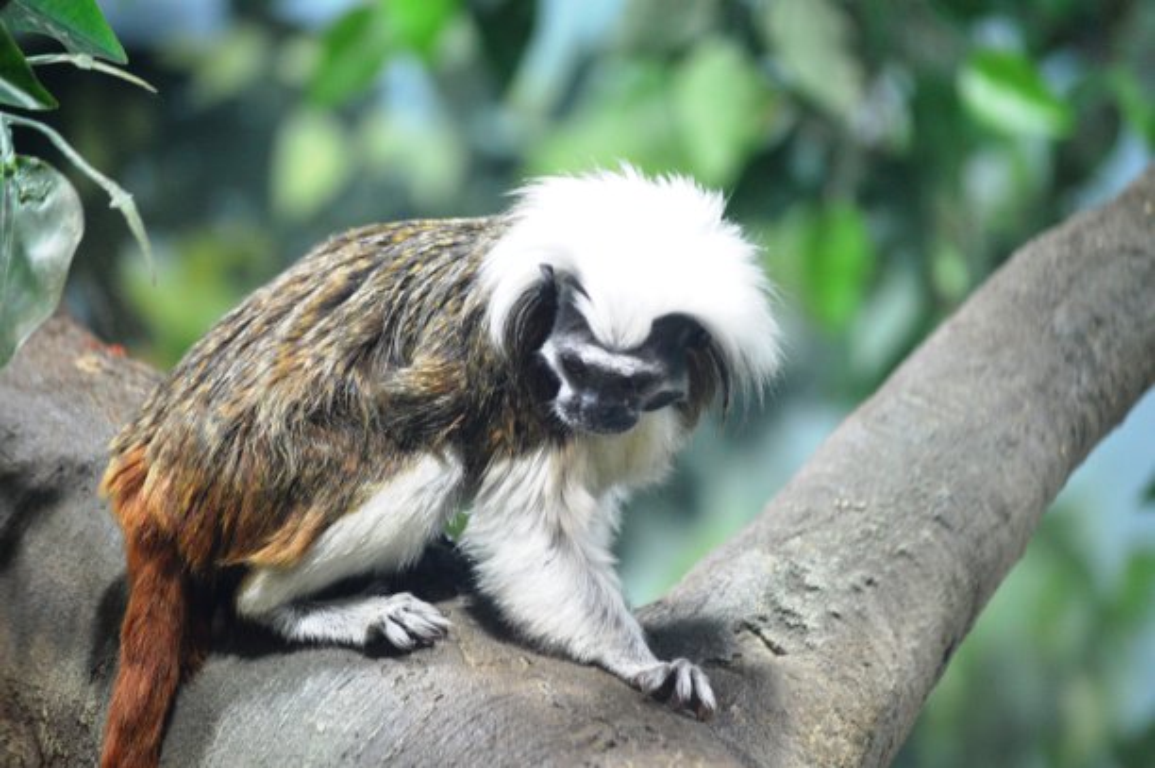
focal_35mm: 202
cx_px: 578
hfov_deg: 10.2
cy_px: 384
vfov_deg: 6.8
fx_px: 6491
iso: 2000
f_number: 5
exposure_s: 1/60
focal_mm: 135
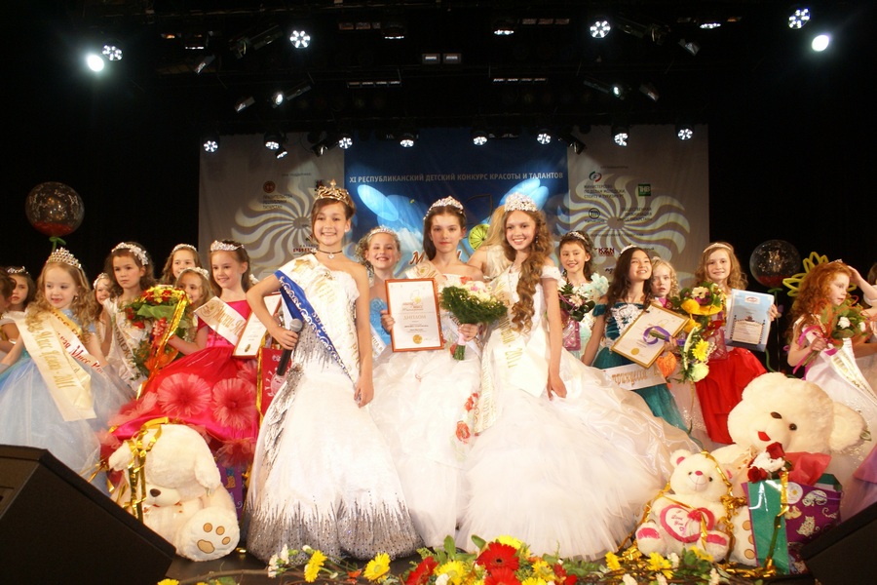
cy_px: 292
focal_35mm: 45
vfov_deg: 29.9
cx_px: 438
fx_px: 1096
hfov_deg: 43.6
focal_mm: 30
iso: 400
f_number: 5.6
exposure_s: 1/40
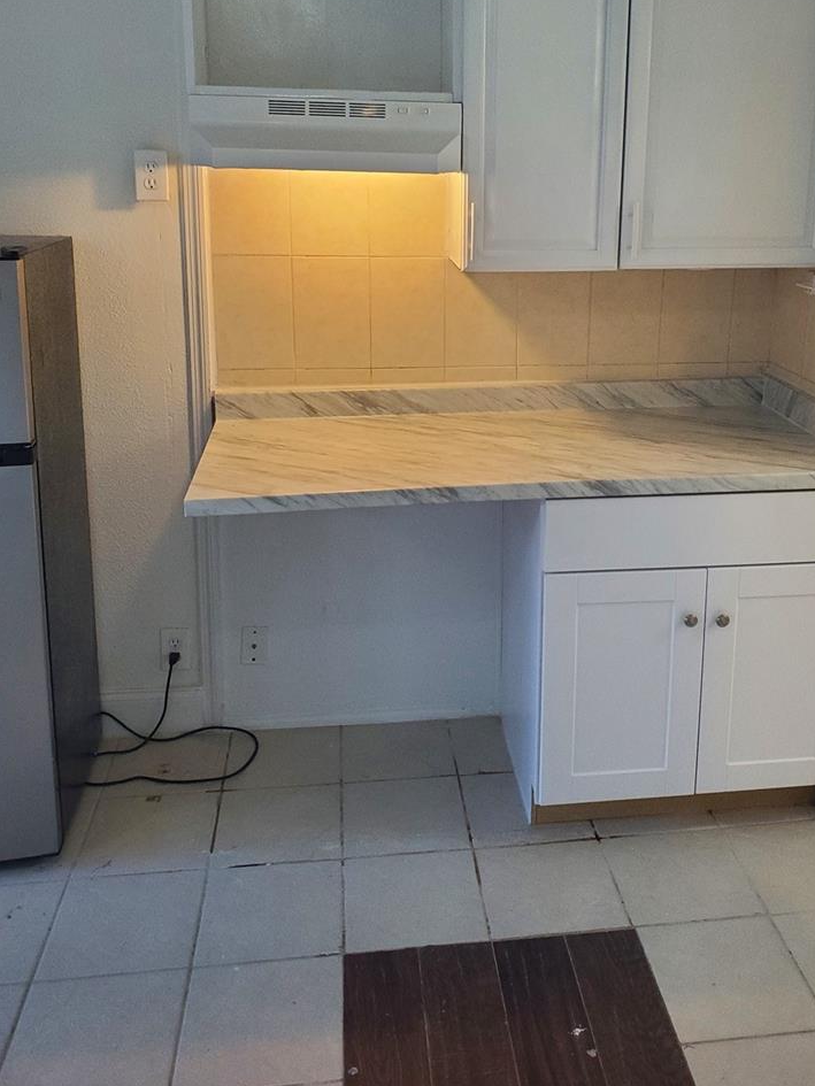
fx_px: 1036
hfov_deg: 42.7
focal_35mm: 33
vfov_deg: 54.8
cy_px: 416
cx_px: 497
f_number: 2.4
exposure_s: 1/120
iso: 320
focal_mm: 4.3
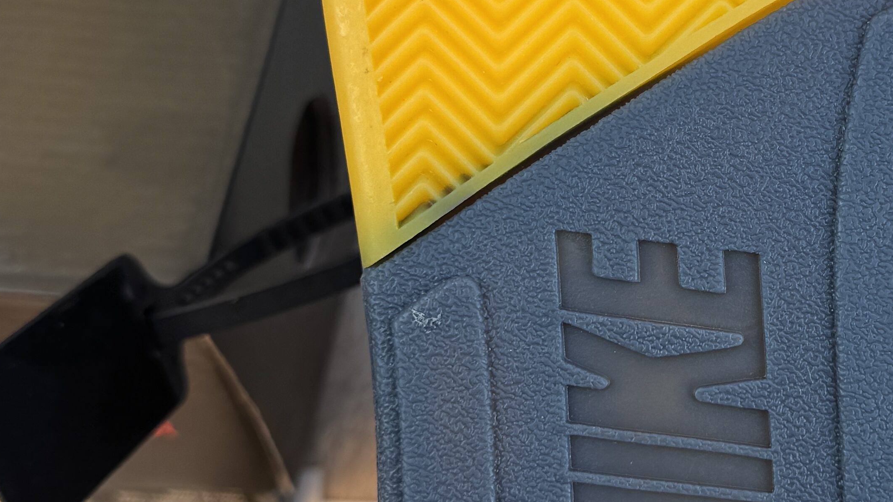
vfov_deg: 17.2
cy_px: 155
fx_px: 1657
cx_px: 710
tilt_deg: -56.1
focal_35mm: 70
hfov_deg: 29.5
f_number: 1.78
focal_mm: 6.76
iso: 80
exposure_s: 1/633
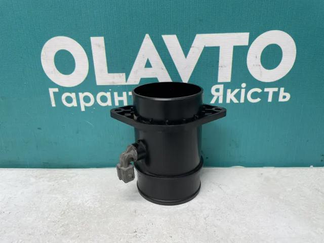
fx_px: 243
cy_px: 122
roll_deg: +2.9
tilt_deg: -20.2
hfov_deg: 67.3
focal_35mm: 26
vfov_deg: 53.1
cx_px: 162
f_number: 1.6
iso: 100
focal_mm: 4.2
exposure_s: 1/100
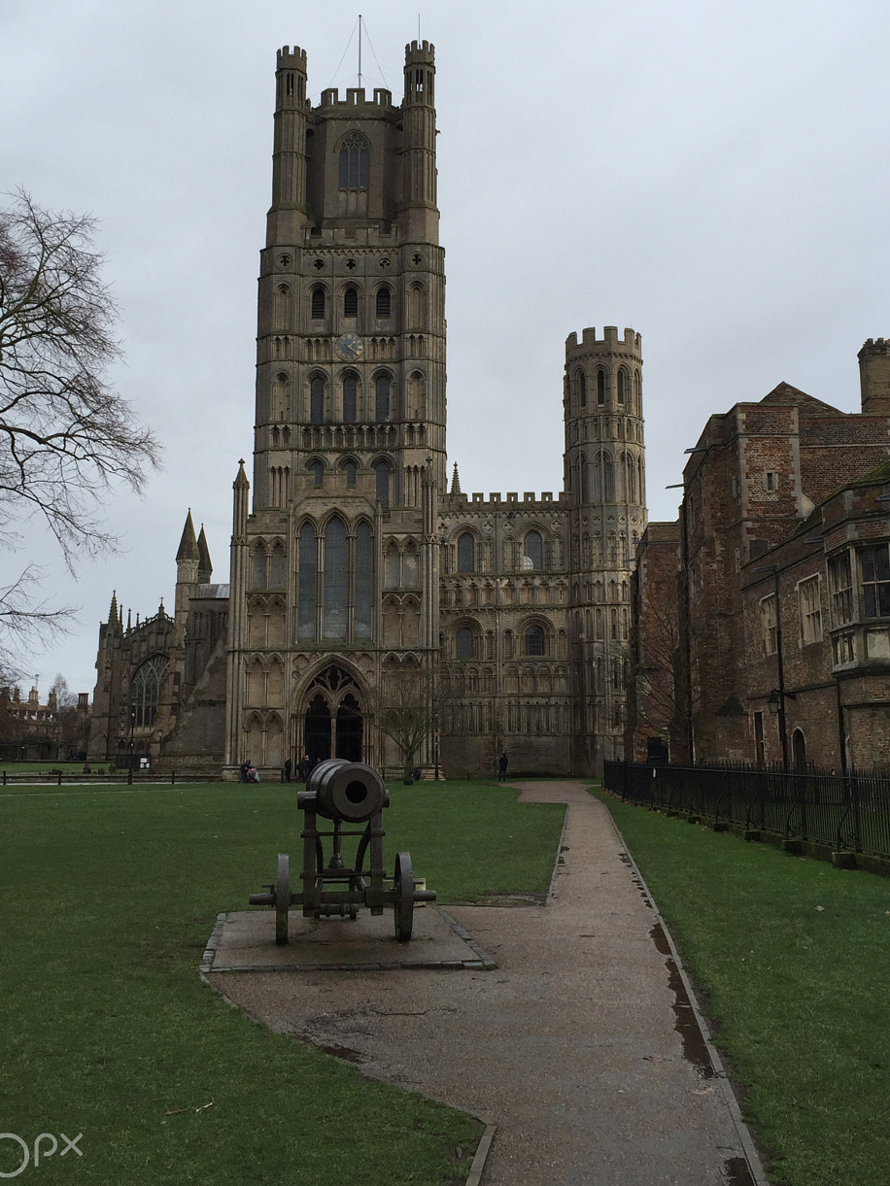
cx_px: 425
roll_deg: +0.3
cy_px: 506
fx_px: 1302
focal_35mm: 38
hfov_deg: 37.7
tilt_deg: +10.3
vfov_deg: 48.8
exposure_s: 1/471
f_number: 2.2
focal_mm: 4.15
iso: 32
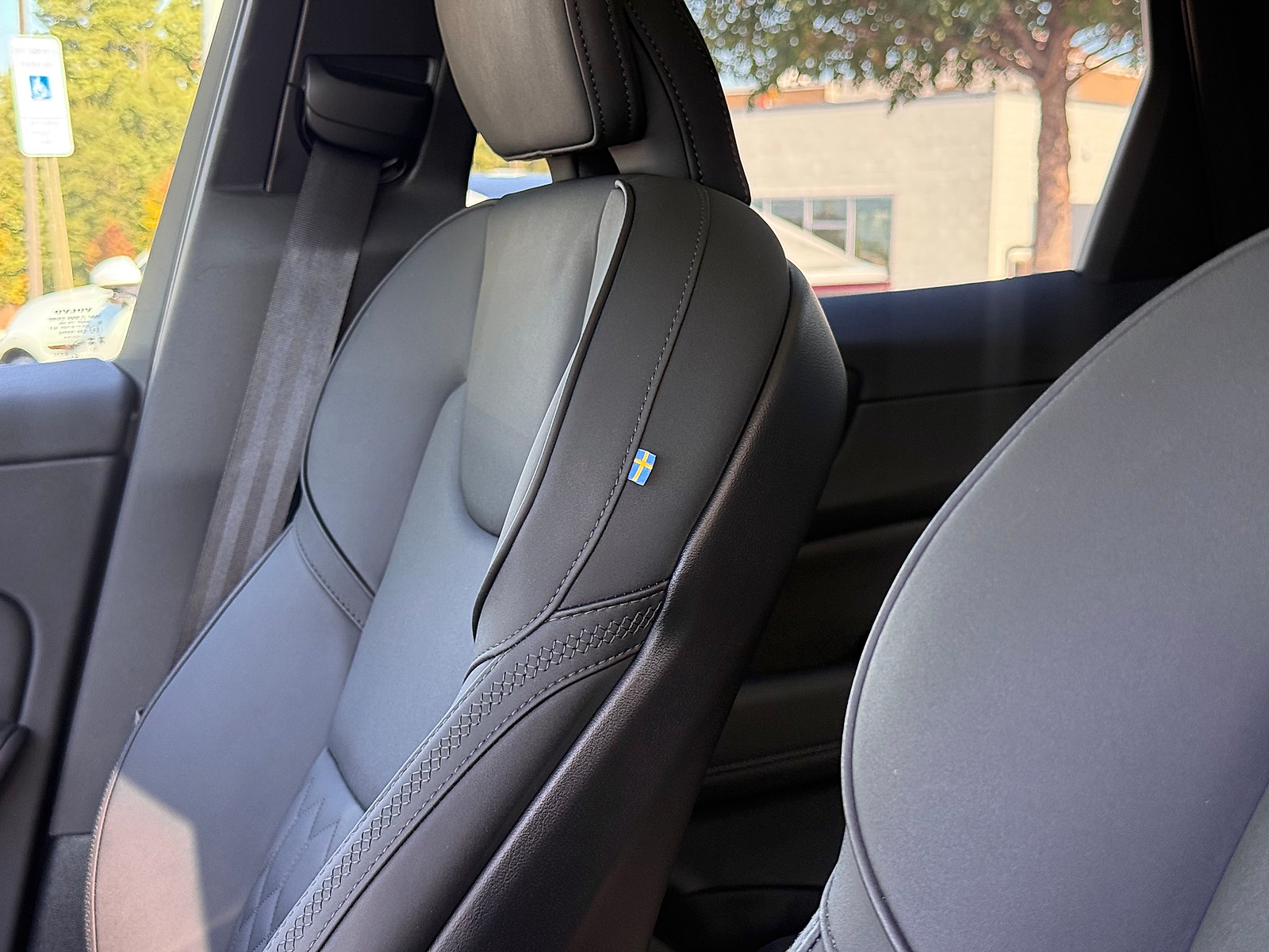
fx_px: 1760
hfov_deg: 39.7
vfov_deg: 30.3
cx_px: 634
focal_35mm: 48
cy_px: 476
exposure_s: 1/159
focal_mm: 6.76
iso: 200
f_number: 1.78
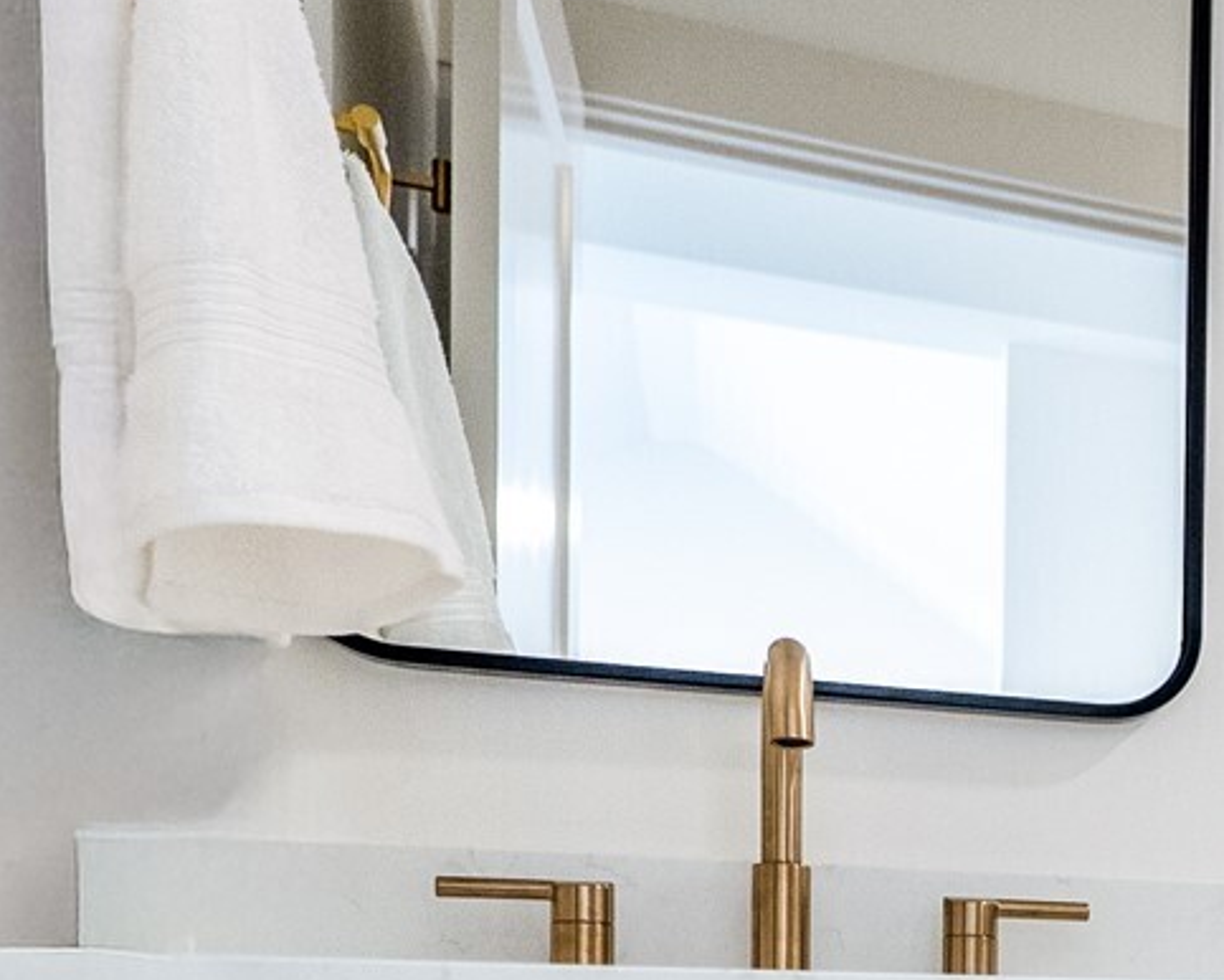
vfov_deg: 24.5
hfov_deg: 23.4
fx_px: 2030
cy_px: 1190
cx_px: 2021
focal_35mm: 56
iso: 1600
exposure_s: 1/200
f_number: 2.8
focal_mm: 17
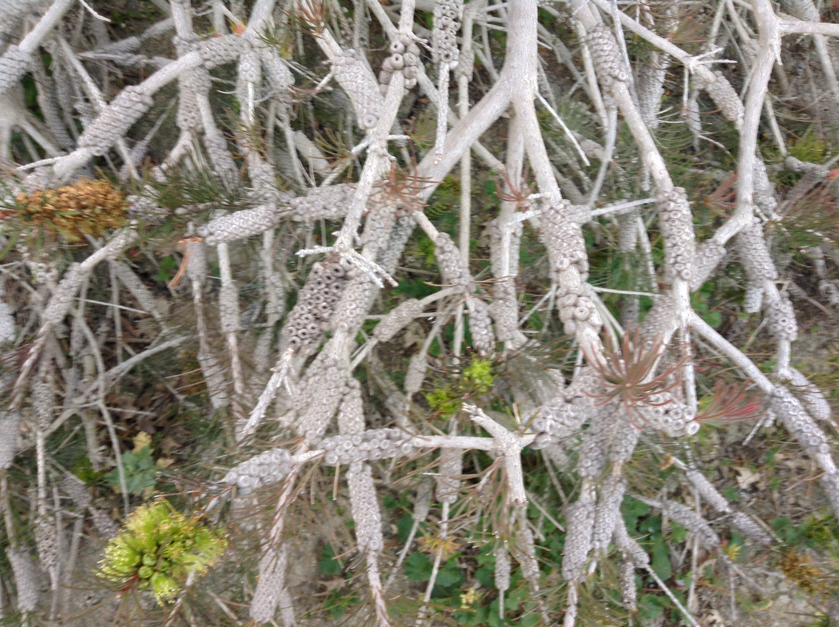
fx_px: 799
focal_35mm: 33
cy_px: 314
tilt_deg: -45.1
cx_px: 420
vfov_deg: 42.8
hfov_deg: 55.4
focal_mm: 3.3
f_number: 2.4
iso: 32
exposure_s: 1/30
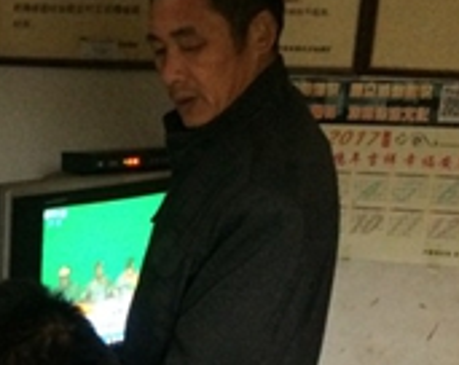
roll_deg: -0.9
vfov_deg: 17.5
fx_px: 1125
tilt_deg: -23.4
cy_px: 450
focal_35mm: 83
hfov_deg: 22.3
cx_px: 16
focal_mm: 4.15
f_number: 2.2
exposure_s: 1/25
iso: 320
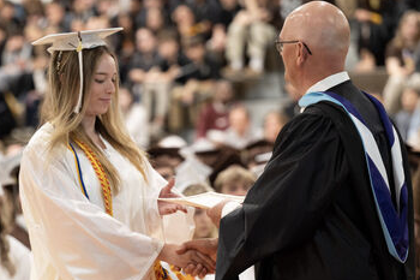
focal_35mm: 202
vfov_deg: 6.8
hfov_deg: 10.2
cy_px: 167
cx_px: 172
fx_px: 2355
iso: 1600
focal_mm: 115
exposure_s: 1/100
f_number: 2.8
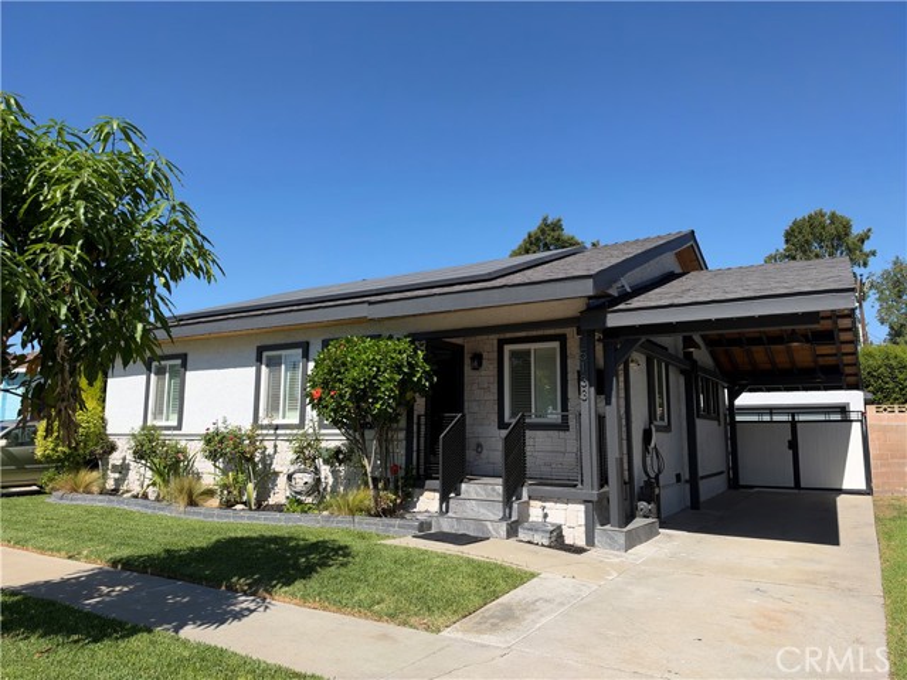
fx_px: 629
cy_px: 340
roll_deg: +0.9
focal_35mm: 24
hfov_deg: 71.6
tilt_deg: +9.1
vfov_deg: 56.8
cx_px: 454
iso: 64
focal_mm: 6.93
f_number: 1.8
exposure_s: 1/3704
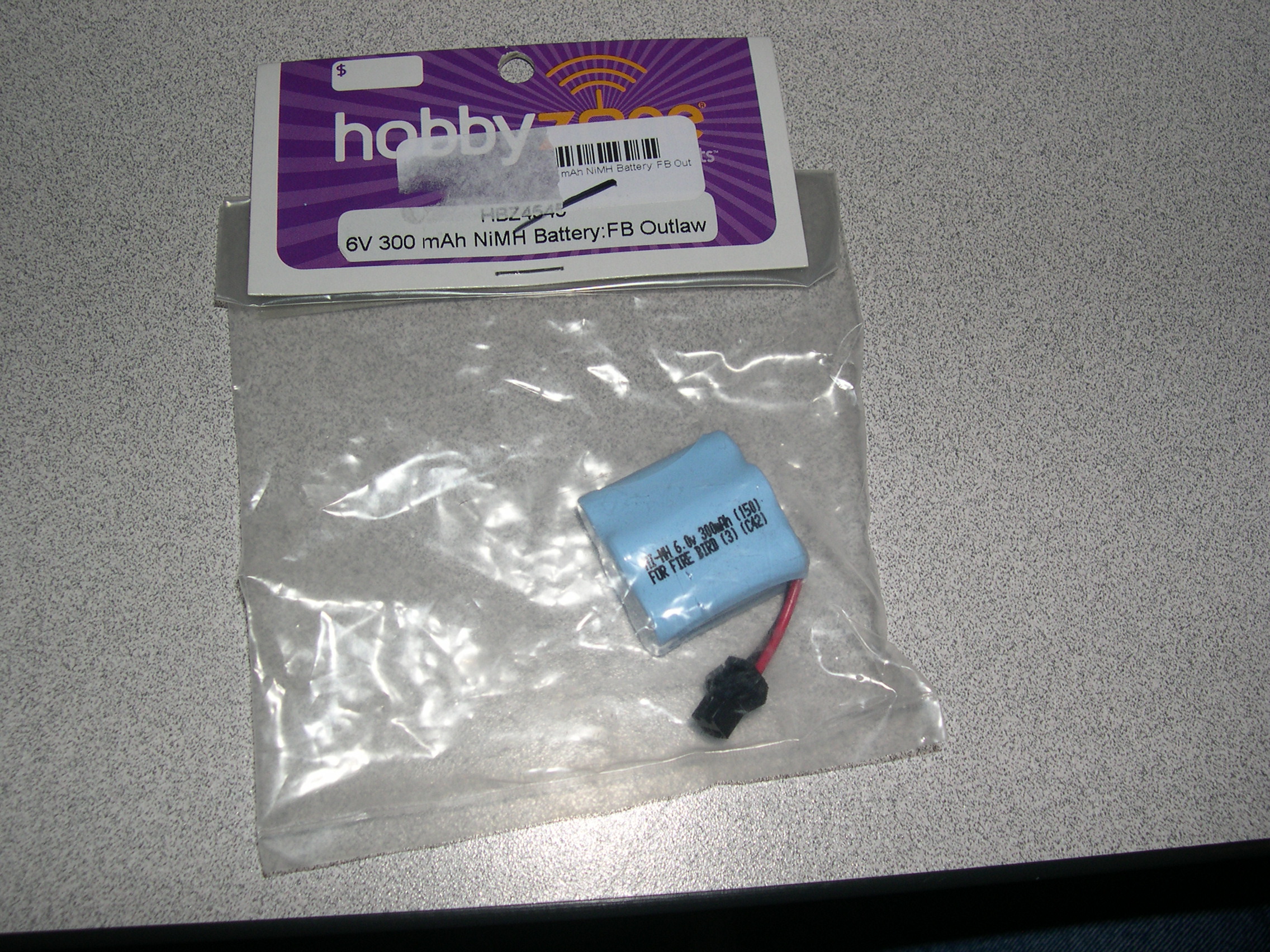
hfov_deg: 49.0
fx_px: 1394
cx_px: 635
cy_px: 476
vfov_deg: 37.7
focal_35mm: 38
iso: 100
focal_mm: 8
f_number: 7.6
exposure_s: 1/60
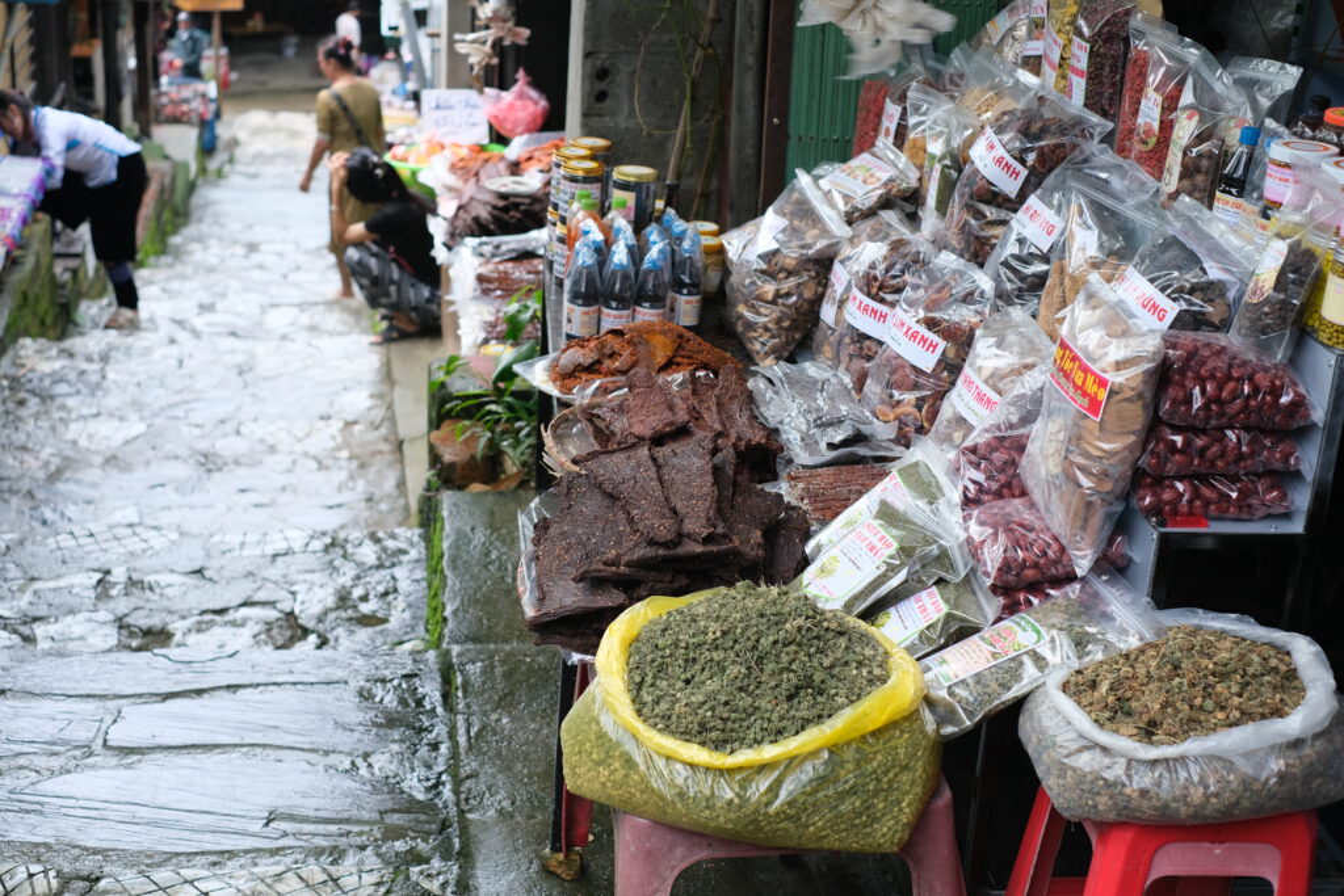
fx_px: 1979
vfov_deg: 25.5
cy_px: 448
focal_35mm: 53
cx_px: 672
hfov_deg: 37.5
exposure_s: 1/320
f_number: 2.8
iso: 320
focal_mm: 35
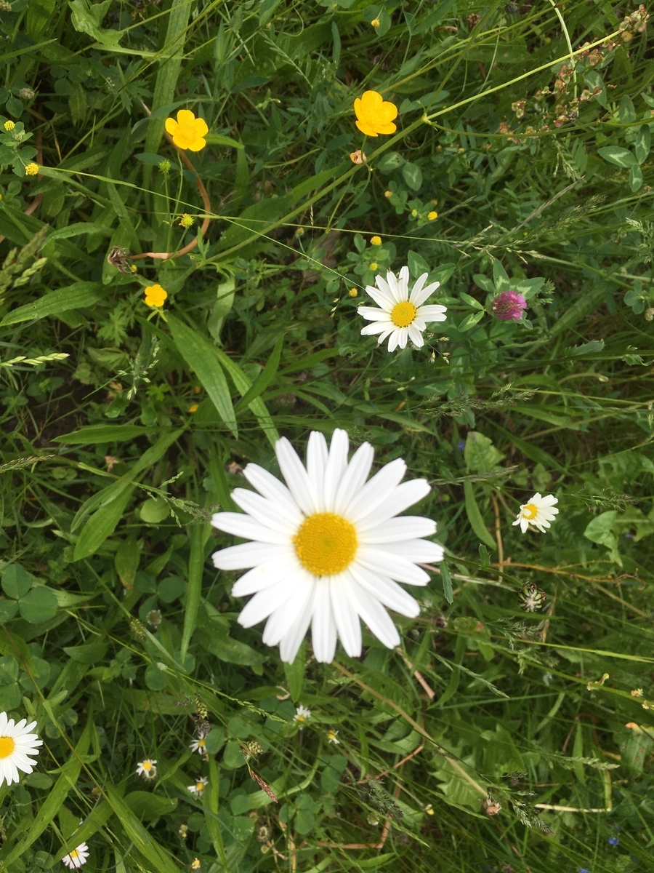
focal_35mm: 29
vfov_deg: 61.7
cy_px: 436
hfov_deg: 48.2
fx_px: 731
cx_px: 327
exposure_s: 1/739
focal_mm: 4.15
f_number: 2.2
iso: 25
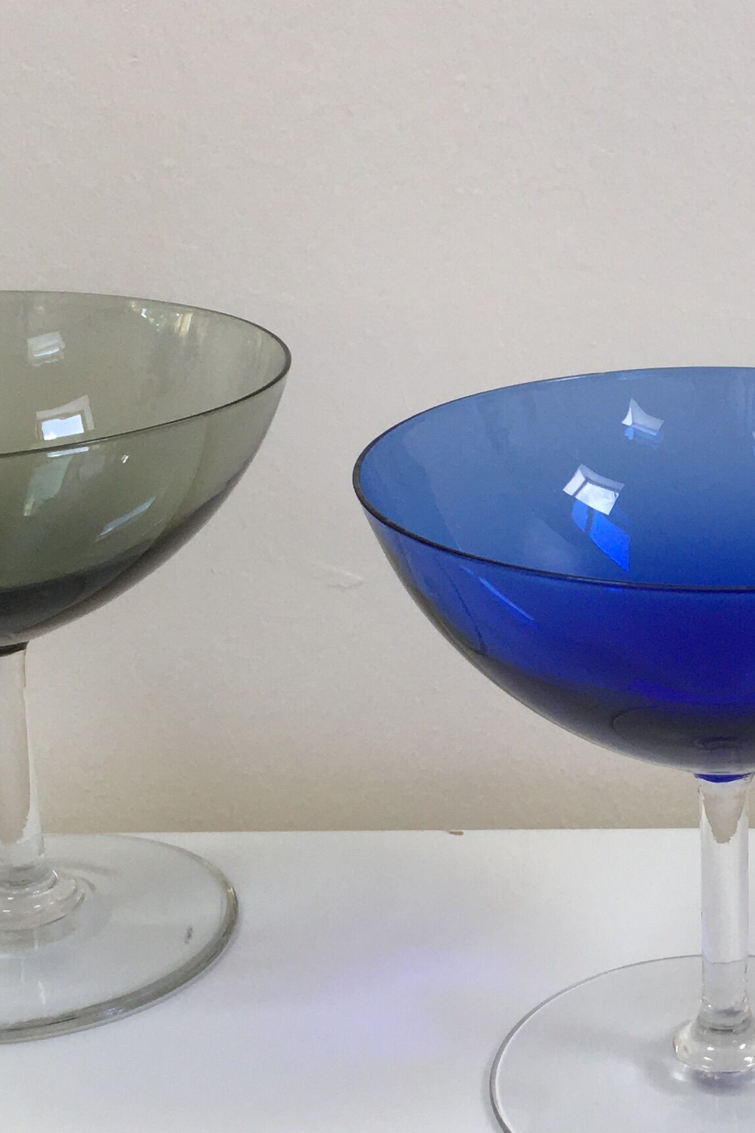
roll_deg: +0.0
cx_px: 781
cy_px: 589
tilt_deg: -21.7
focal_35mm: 71
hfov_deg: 18.6
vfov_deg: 28.5
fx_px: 2233
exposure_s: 1/120
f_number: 2.2
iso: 40
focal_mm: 4.15
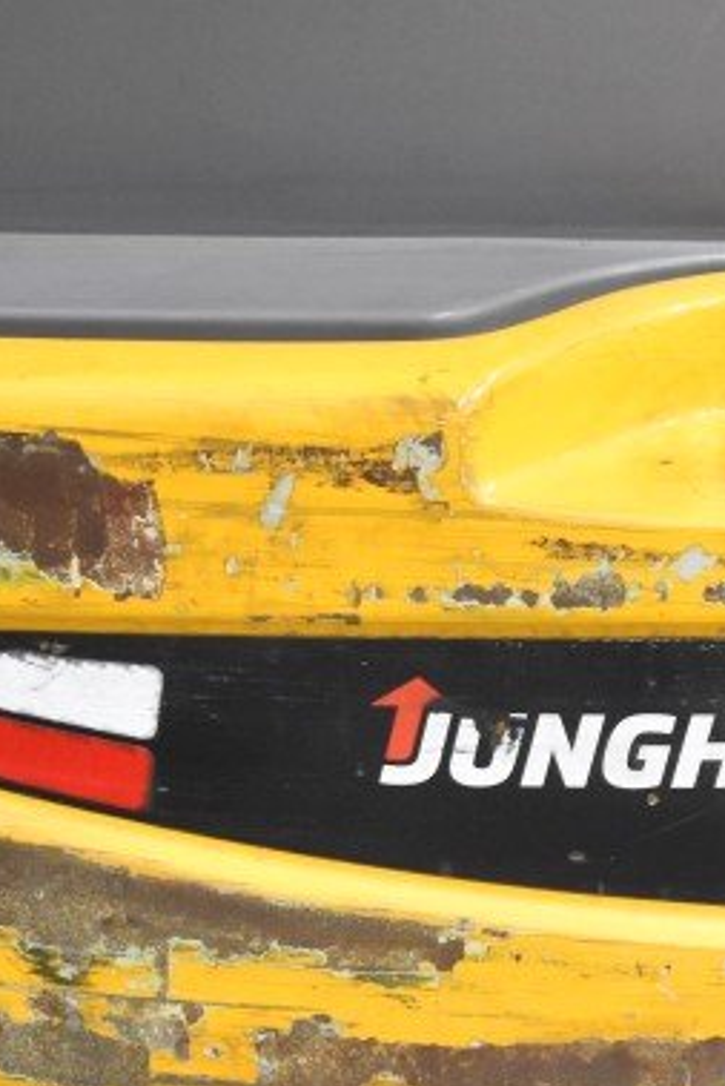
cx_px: 840
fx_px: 3579
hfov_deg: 11.4
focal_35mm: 119
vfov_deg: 16.9
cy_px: 1095
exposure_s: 1/30
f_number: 4.5
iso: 1600
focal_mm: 25
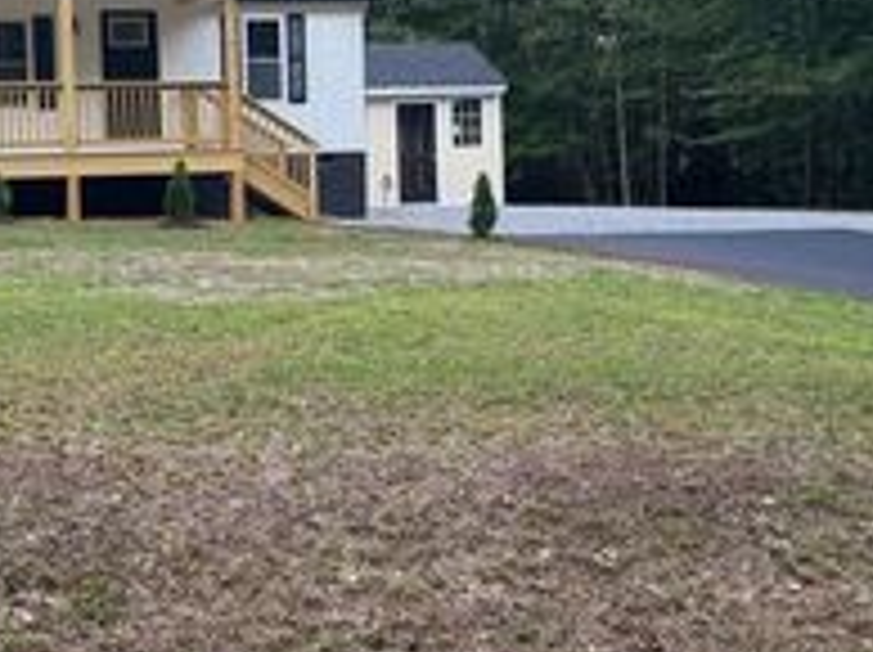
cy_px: 196
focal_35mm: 62
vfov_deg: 23.4
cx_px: 202
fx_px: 1562
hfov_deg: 30.6
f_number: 1.78
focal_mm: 6.76
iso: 160
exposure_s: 1/121
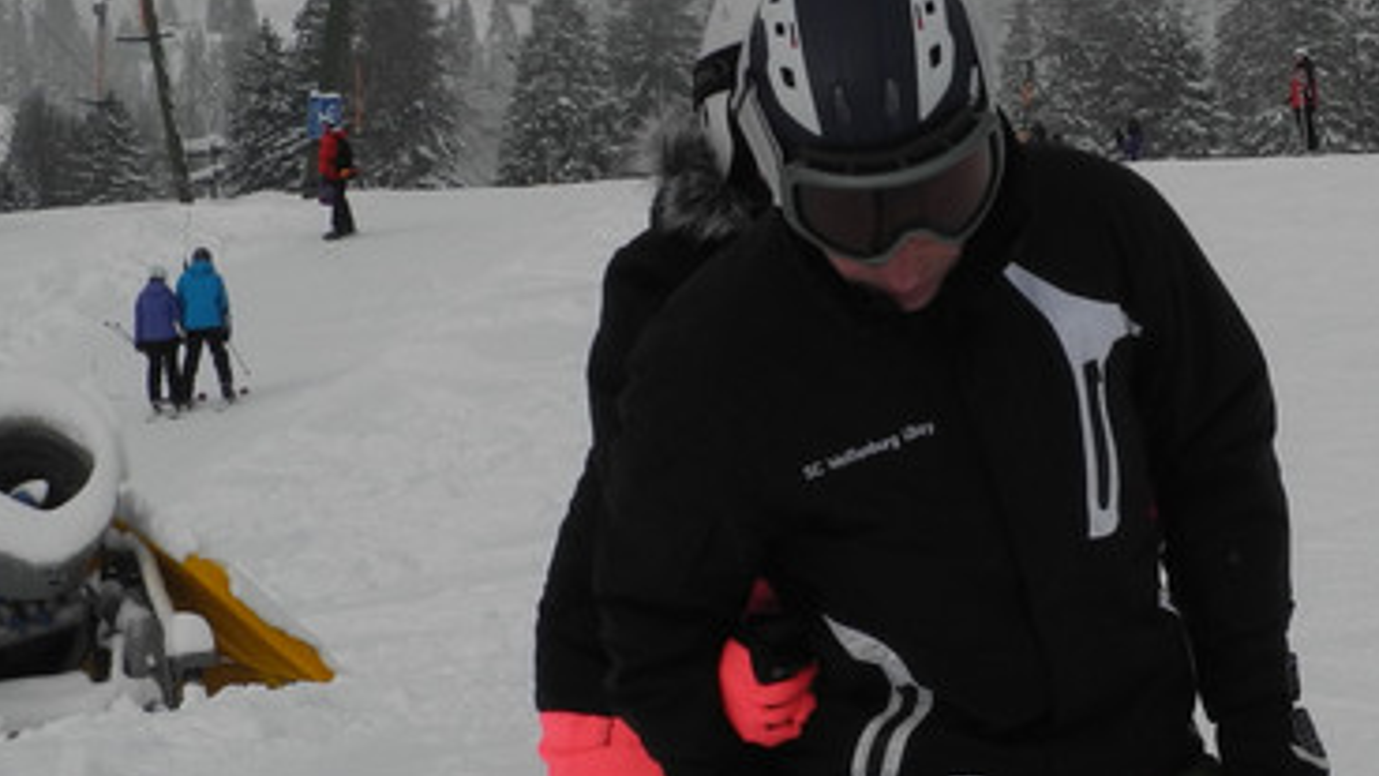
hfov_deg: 11.6
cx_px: 1203
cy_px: 442
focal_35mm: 185
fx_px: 6765
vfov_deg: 6.6
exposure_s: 1/1000
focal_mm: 14.5
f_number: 6.3
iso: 100
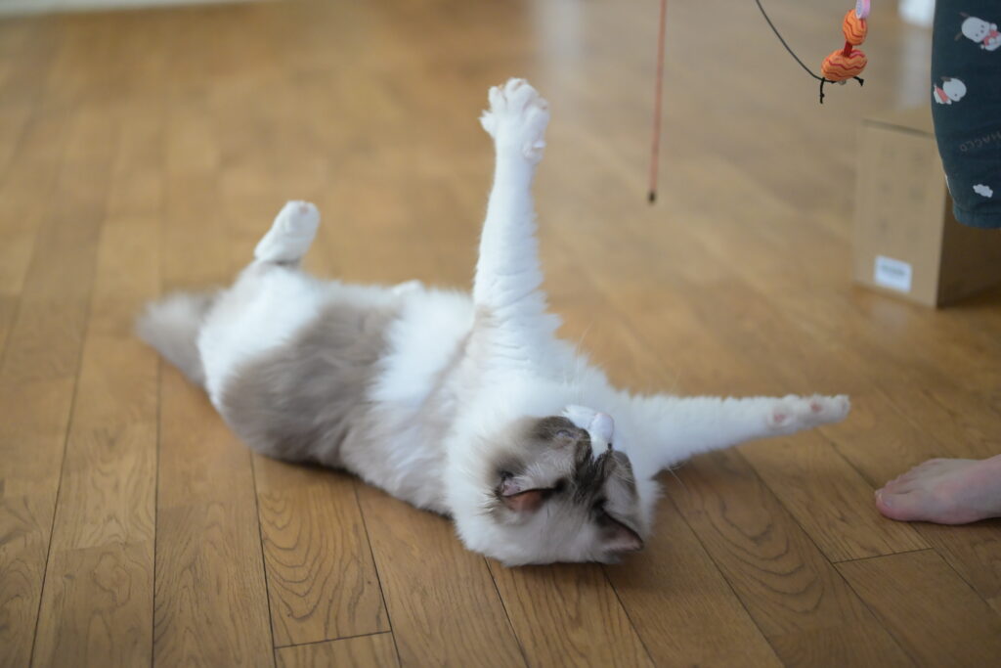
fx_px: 1390
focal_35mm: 50
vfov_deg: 27.0
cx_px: 500
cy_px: 334
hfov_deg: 39.6
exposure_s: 1/3200
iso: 6400
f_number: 1.8
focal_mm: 50
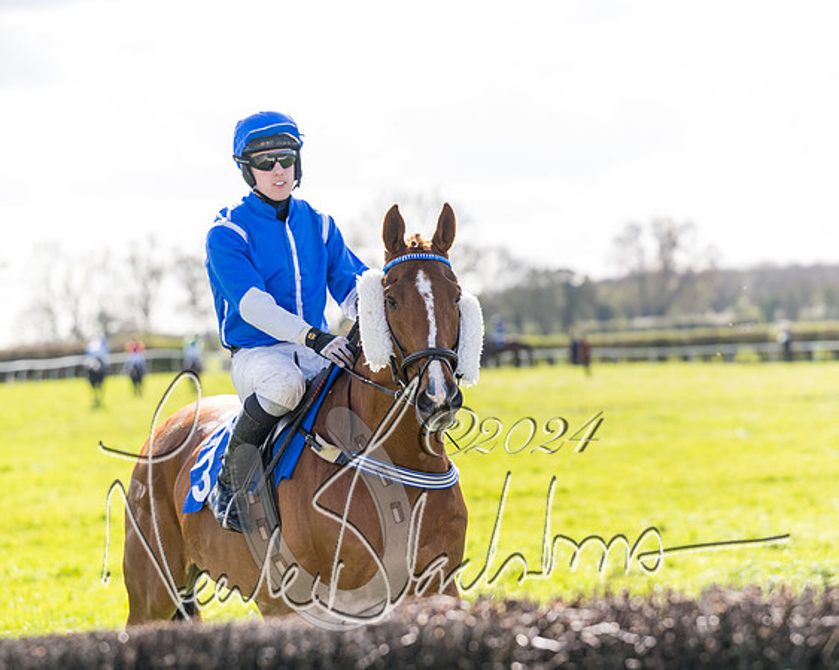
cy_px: 335
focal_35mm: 141
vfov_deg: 11.0
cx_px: 420
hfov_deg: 13.7
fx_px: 3494
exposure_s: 1/2000
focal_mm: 125
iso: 400
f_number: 4
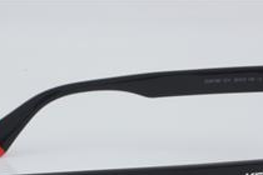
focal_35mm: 143
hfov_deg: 14.3
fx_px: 1045
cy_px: 164
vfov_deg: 9.5
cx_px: 118
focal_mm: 50
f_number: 32
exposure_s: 1/3
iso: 100
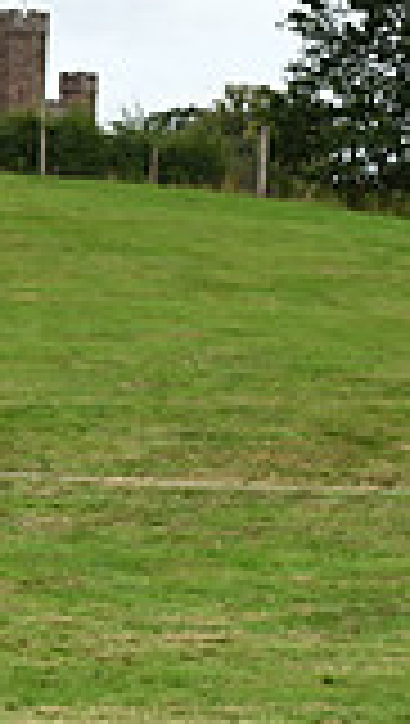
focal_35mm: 181
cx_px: -581
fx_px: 3485
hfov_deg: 6.4
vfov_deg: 11.9
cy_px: 317
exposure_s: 1/1250
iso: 450
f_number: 4.5
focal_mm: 48
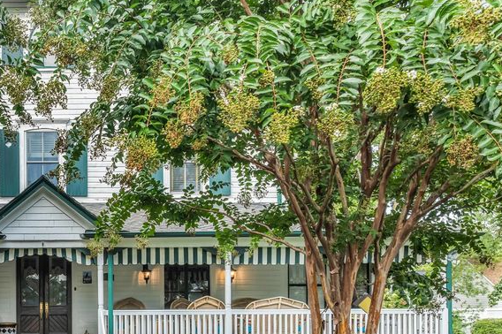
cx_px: 54
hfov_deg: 40.5
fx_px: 627
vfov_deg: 28.3
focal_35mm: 45
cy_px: 319
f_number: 2.8
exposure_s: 1/120
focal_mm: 12.29
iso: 150
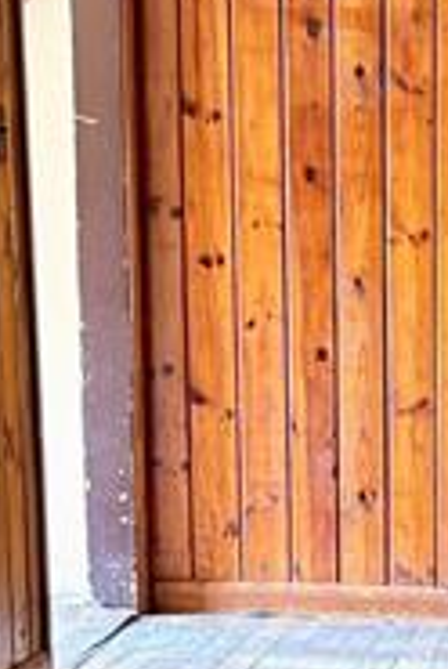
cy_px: 669
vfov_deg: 17.8
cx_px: 654
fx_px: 2083
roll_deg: -1.2
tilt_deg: -10.7
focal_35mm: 112
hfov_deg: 11.8
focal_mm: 5.96
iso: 500
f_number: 1.6
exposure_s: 1/58
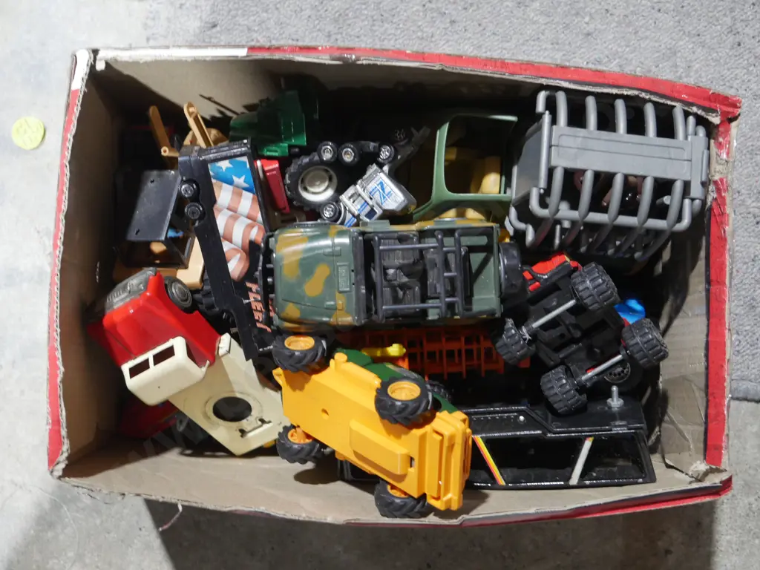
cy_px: 285
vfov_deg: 34.3
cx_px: 380
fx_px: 922
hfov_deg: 44.8
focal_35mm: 42
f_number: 4.6
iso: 1600
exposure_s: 1/60
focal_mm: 21
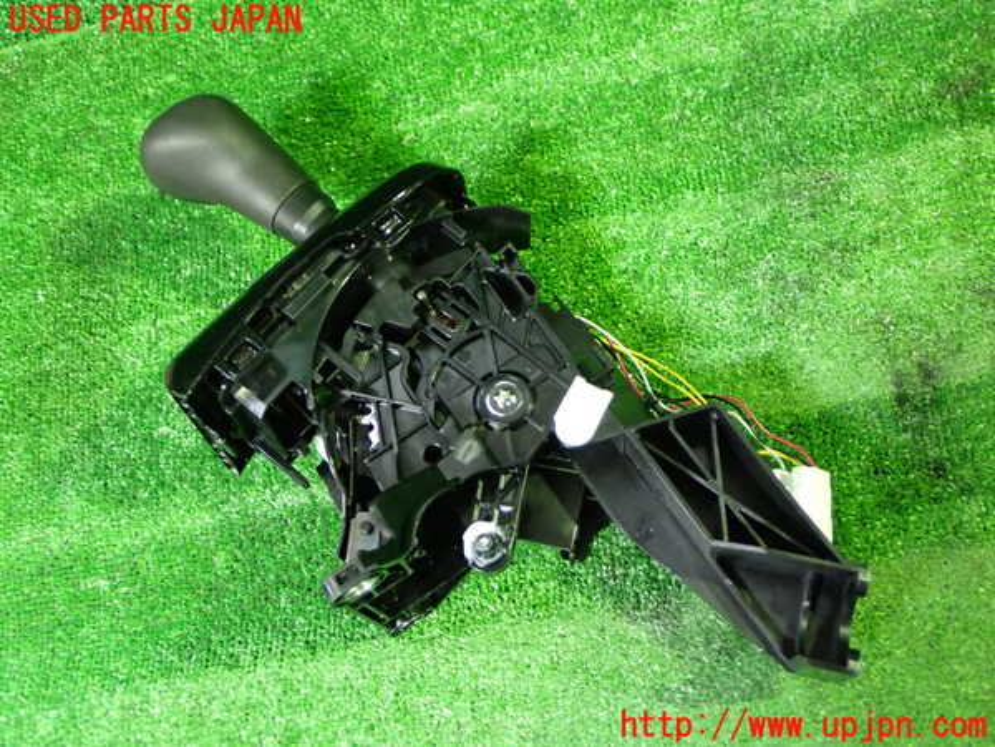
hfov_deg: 49.0
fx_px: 1092
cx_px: 498
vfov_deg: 37.7
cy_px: 374
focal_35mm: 38
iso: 800
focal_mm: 6.83
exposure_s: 1/20
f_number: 2.7
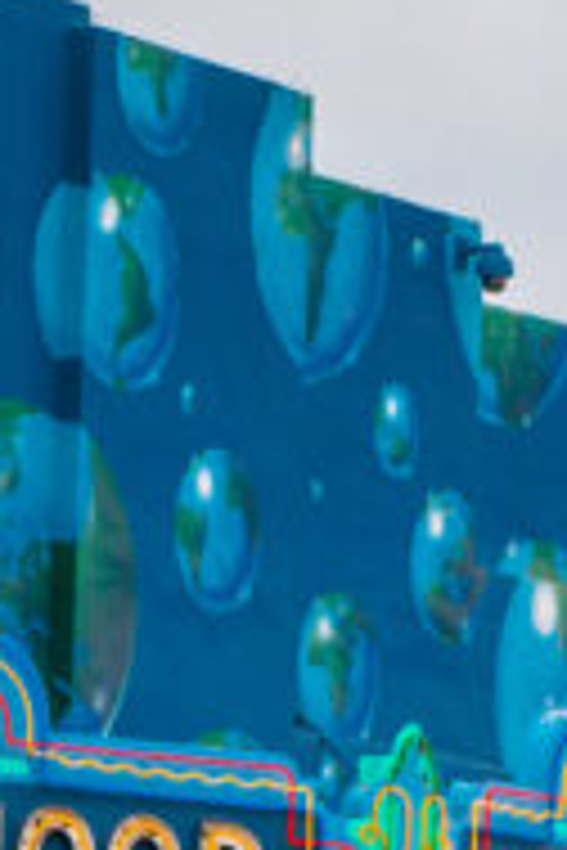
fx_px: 8977
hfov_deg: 3.4
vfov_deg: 5.4
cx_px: 2628
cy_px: 558
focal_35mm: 380
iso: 250
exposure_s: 1/250
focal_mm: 60
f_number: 7.1
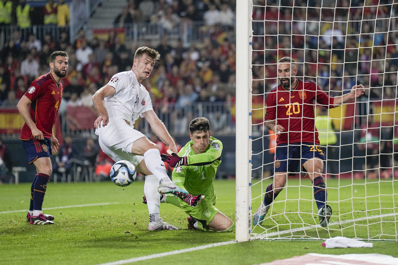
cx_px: 199
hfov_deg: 10.3
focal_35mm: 200
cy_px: 132
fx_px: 2211
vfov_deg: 6.9
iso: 1600
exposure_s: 1/1600
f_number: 2.8
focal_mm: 200
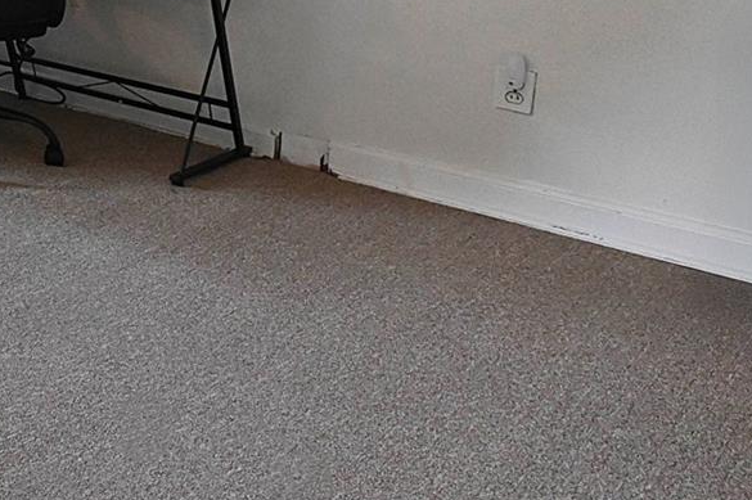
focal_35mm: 49
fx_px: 1023
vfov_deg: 24.4
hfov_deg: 24.5
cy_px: -132
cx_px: -509
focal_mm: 14
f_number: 9
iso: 4000
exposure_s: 1/1000
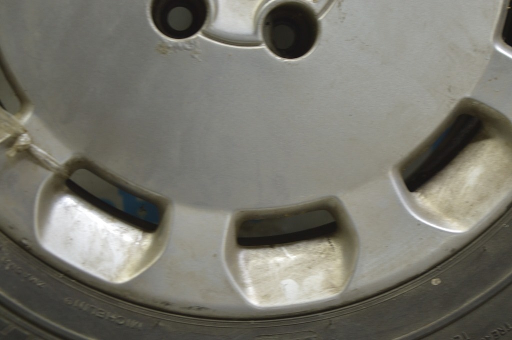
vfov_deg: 16.5
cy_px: 170
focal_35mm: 82
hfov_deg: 24.6
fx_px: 1172
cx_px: 256
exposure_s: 1/20
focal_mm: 55
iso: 400
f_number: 5.6
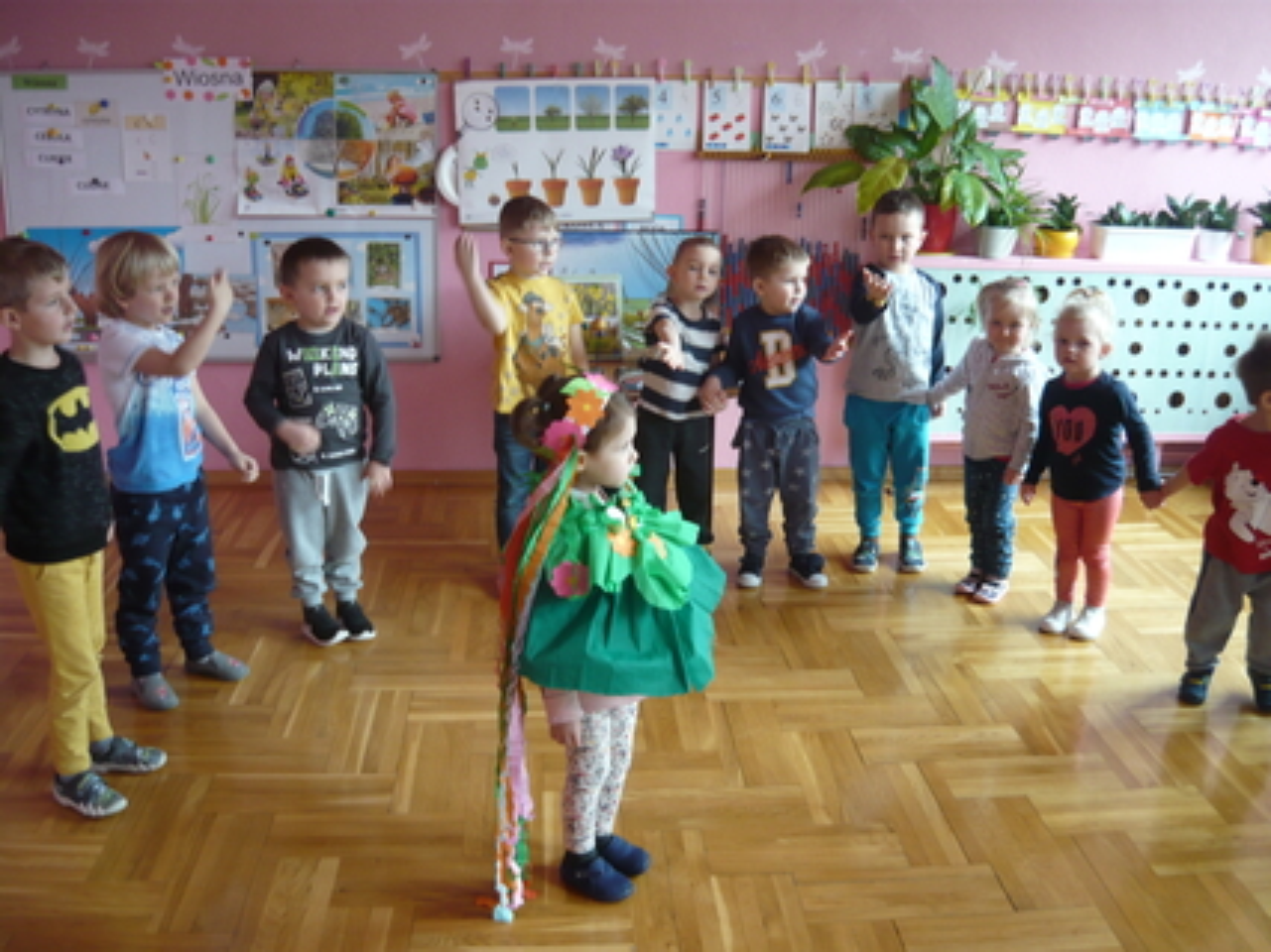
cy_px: 476
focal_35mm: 33
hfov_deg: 55.4
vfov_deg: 42.9
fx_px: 1211
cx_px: 636
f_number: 2.8
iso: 160
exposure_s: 1/30
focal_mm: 5.5
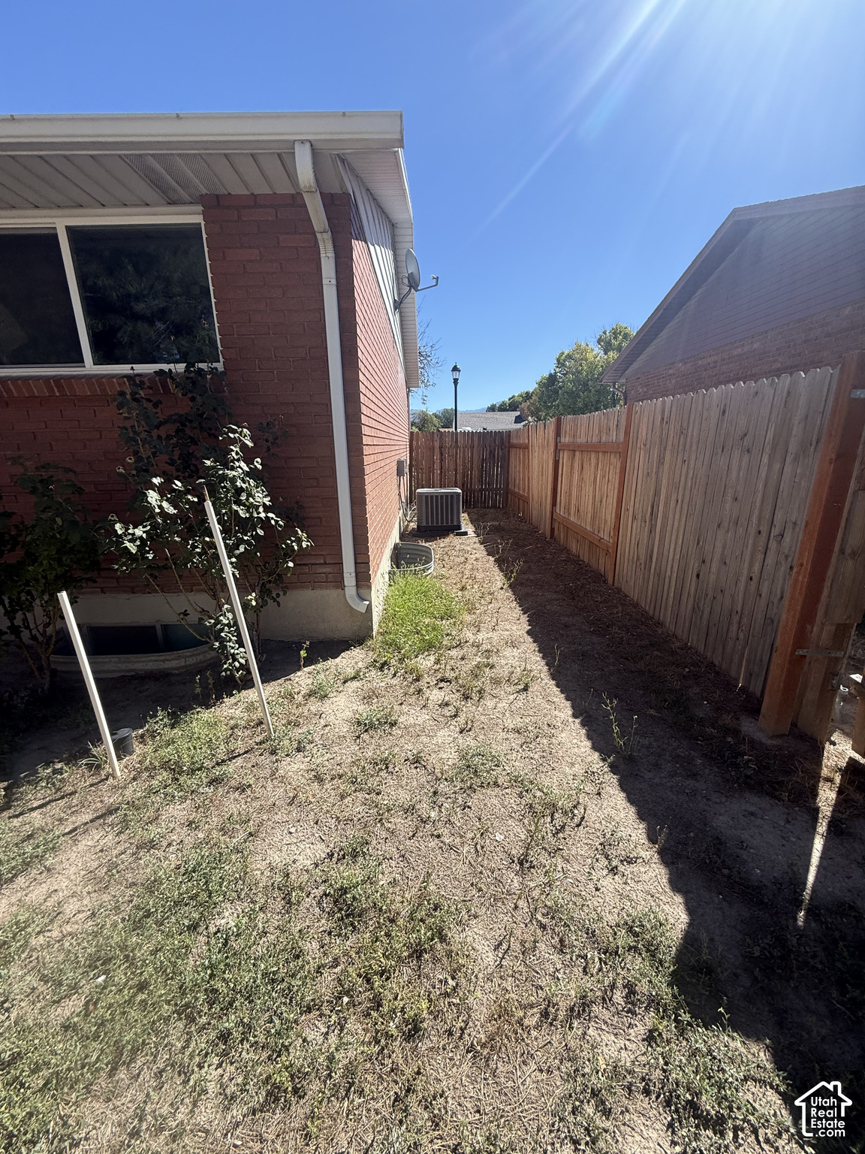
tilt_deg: -16.9
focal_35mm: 14
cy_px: 577
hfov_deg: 85.7
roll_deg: -1.6
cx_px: 432
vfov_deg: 102.1
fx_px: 466
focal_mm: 2.22
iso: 50
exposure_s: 1/1125
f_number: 2.2
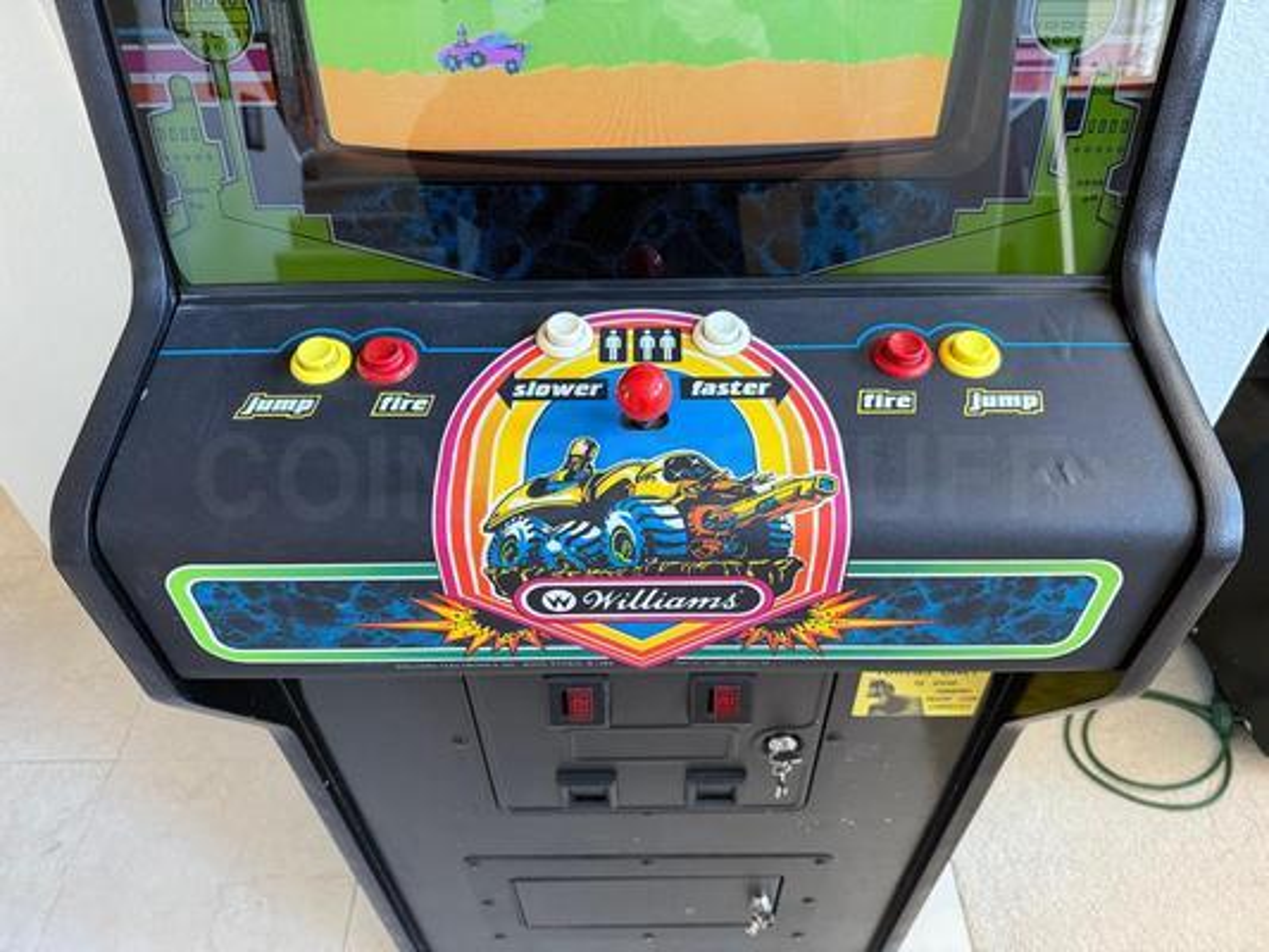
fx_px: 880
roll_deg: +1.1
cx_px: 634
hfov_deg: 71.6
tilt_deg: -44.3
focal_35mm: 24
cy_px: 476
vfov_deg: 56.8
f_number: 1.78
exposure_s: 1/57
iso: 400
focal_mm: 6.76
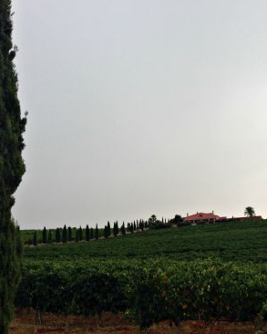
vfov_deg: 42.0
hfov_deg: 33.6
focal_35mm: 44
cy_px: 169
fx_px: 434
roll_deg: +1.5
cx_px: 195
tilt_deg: +11.1
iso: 50
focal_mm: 4.12
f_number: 2.4
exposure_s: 1/264
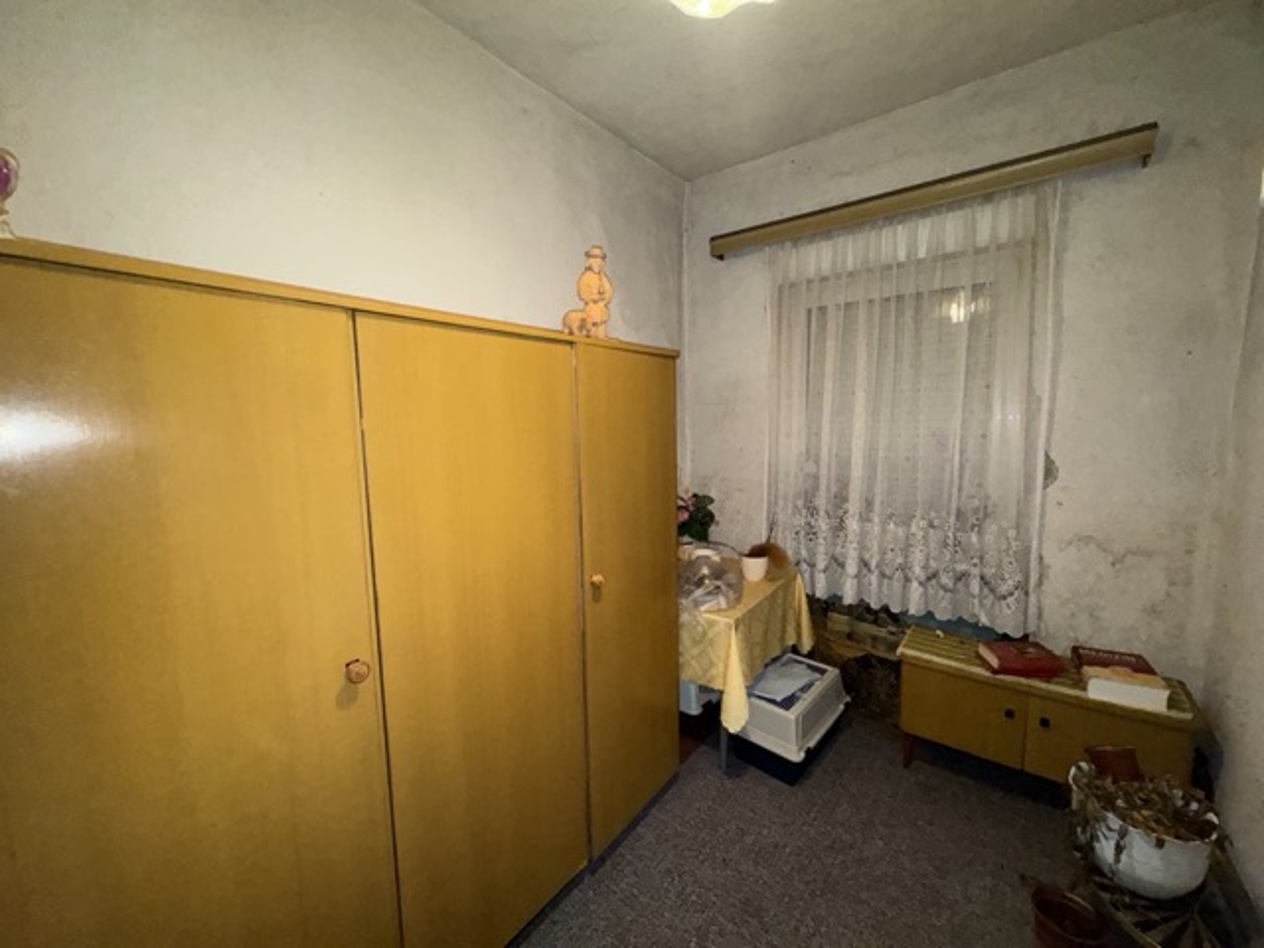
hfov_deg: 102.1
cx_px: 632
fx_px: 511
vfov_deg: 85.7
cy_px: 474
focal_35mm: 14
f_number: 2.2
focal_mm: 2.22
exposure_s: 1/50
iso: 250
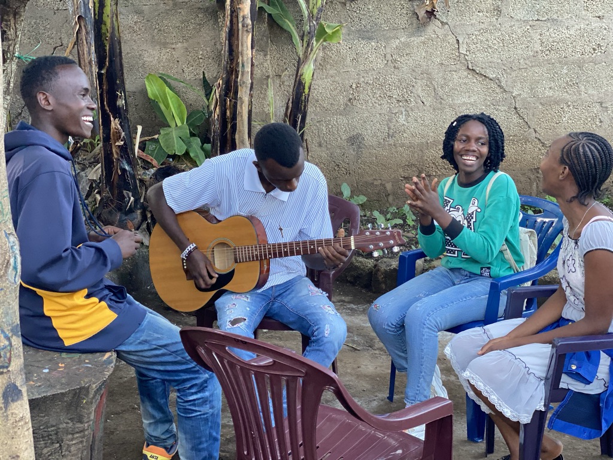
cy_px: 230
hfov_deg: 36.8
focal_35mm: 52
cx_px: 306
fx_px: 921
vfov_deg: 28.0
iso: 200
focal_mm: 6
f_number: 2
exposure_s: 1/122
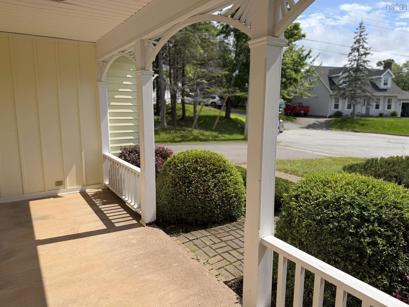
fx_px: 284
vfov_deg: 56.8
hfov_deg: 71.6
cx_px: 204
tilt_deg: -9.2
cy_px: 154
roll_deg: +0.1
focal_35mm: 24
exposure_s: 1/5319
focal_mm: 6.76
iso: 80
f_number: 1.78
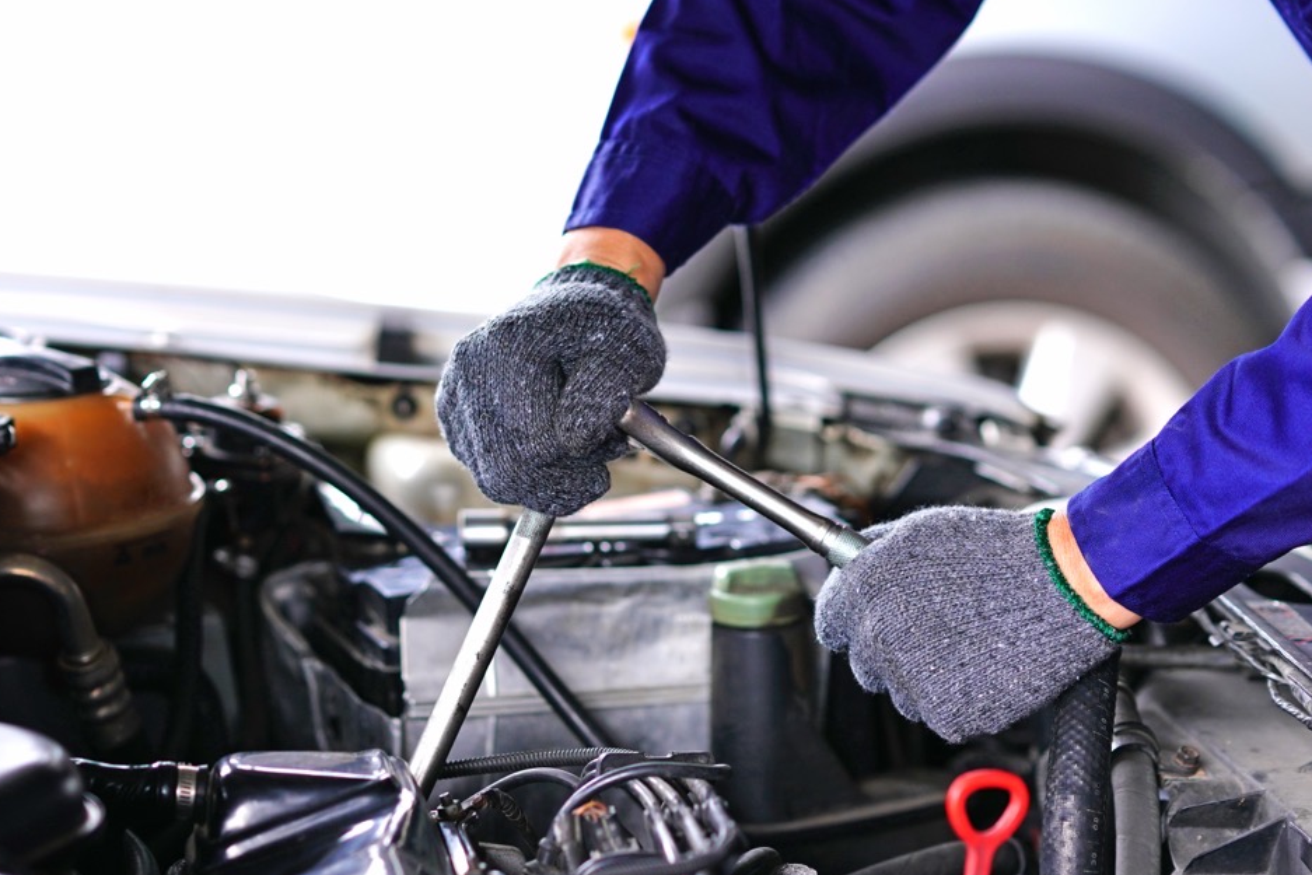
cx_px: 668
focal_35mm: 127
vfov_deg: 10.8
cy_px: 407
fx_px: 4629
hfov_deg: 16.1
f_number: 2
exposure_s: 1/400
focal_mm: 85
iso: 400
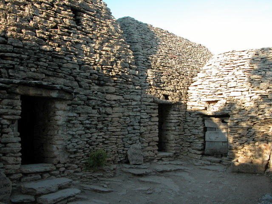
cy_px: 102
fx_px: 275
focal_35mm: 35
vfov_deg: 40.7
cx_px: 136
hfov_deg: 52.6
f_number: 4.5
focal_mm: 8.9
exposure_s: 1/122
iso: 100
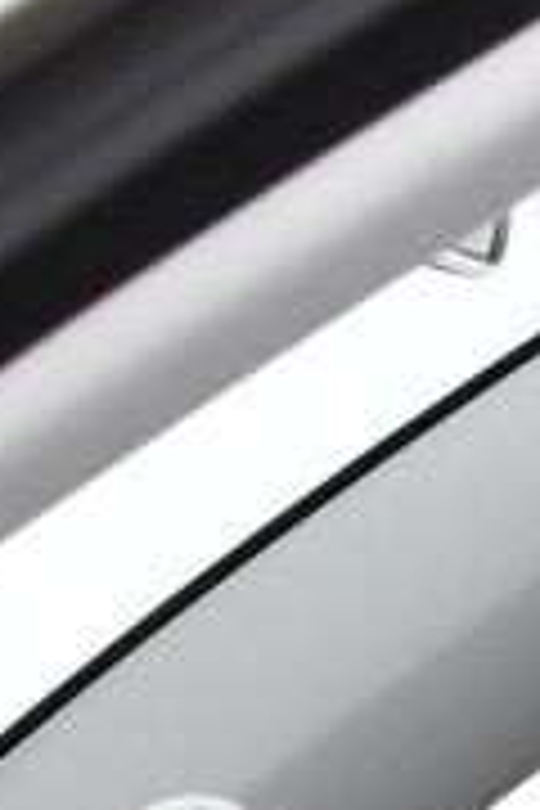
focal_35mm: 243
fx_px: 5467
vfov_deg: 7.6
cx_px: 1886
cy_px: 2228
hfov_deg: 5.2
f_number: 3.5
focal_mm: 18
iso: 2000
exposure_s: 1/30
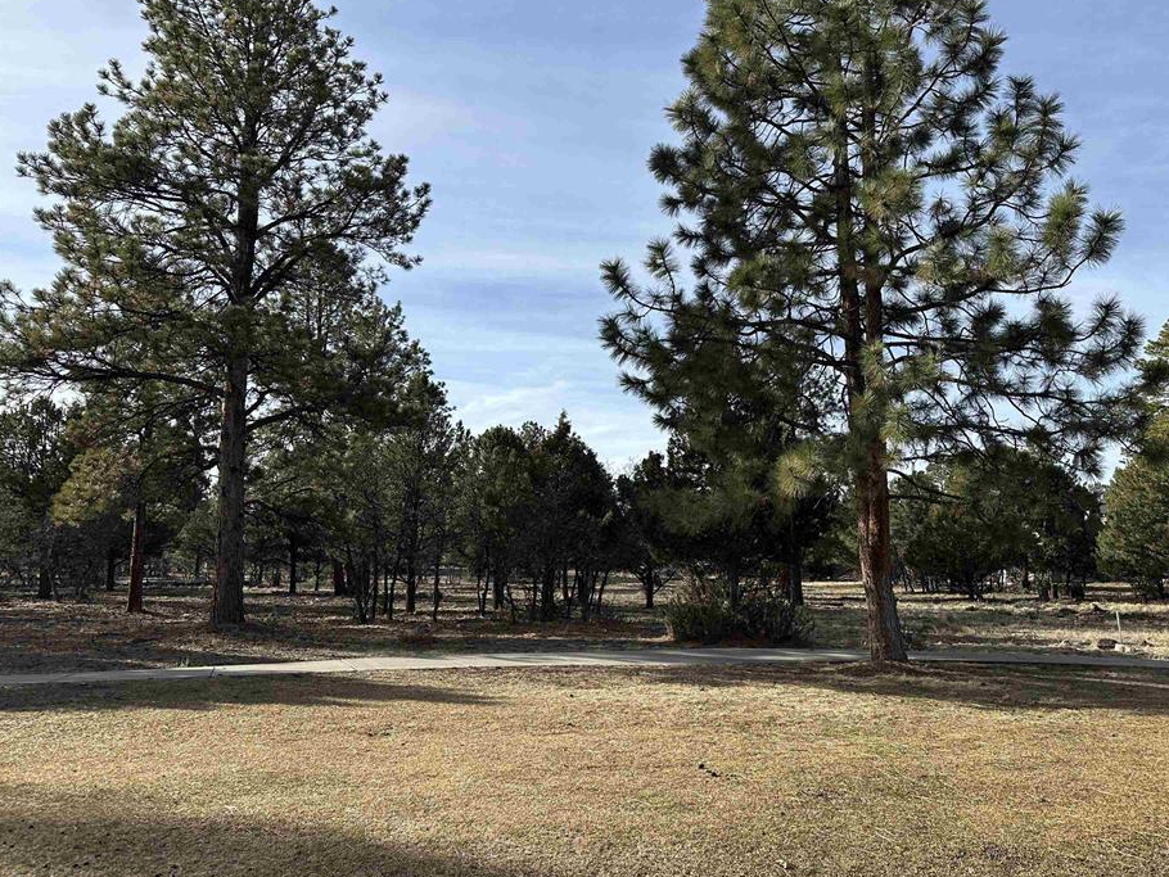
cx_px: 650
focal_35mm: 27
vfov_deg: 51.4
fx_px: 912
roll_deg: -0.1
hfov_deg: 65.1
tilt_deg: +9.4
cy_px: 434
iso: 80
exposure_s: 1/2882
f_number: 1.78
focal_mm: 6.86
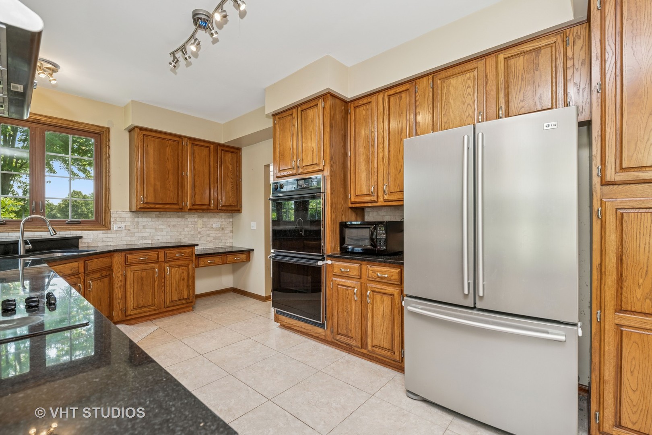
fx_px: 272
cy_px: 218
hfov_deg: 100.4
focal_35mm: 15
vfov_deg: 77.3
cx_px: 326
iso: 200
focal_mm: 15
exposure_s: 1/30
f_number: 8
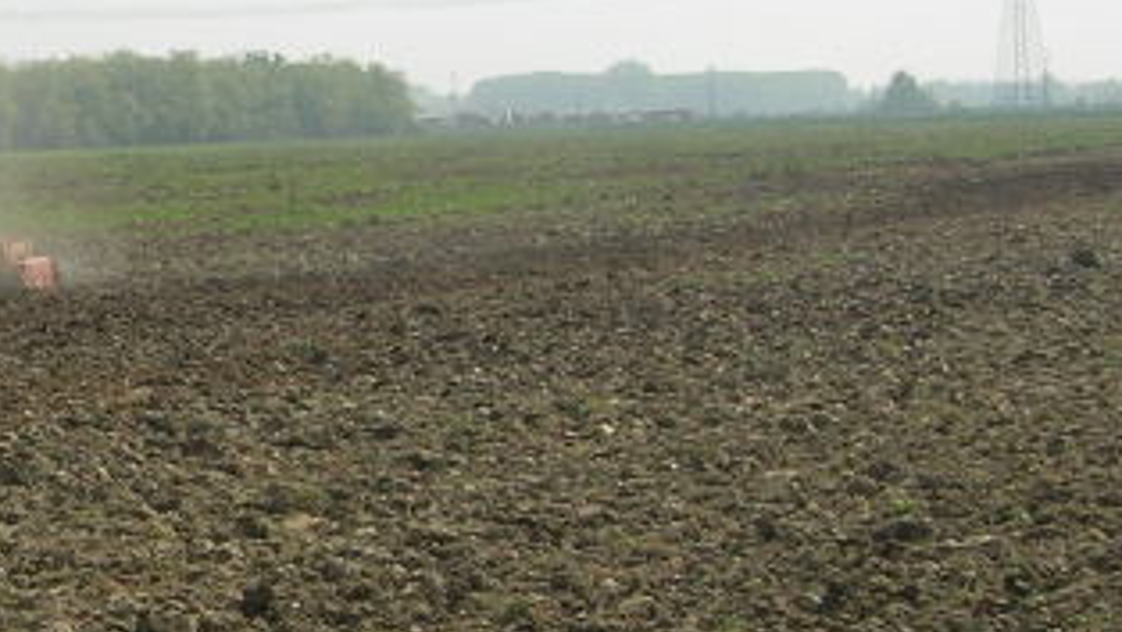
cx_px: -325
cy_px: 214
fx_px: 4018
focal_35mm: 135
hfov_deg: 15.2
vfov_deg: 9.0
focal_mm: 7.8
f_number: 4.8
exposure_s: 1/933
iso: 64
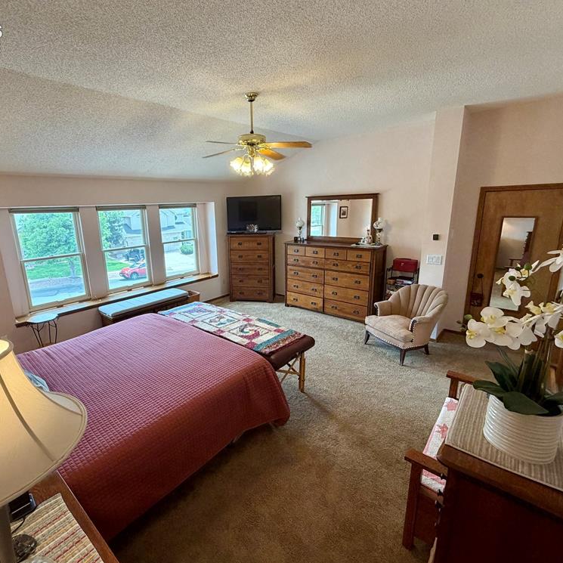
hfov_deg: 83.5
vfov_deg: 84.0
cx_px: 242
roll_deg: +2.4
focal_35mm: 17
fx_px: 313
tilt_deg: -13.2
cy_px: 278
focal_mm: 2.22
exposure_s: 1/120
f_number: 2.2
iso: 200
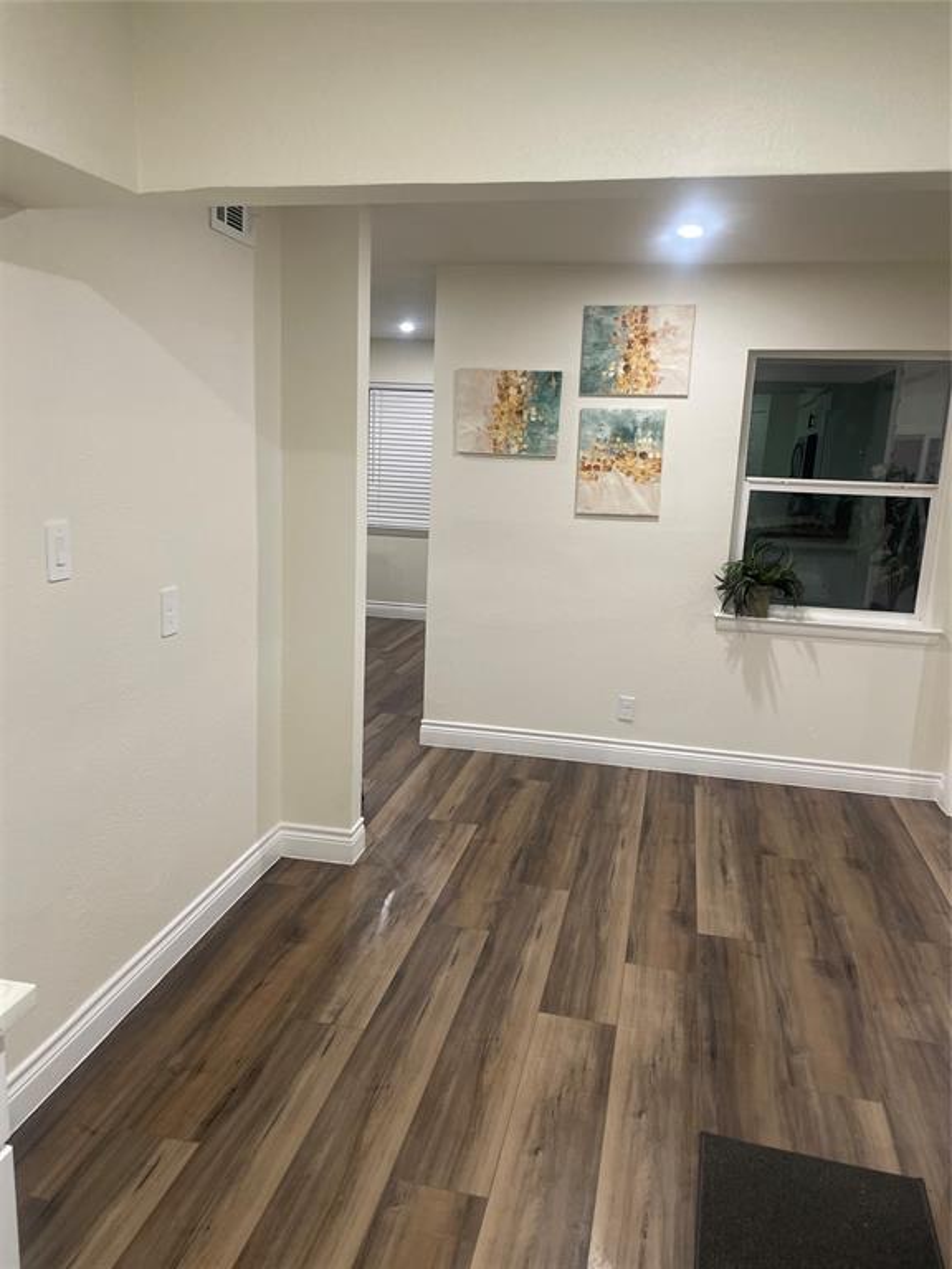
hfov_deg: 53.1
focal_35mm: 26
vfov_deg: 67.3
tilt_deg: -11.5
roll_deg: -2.2
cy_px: 634
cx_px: 476
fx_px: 953
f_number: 1.6
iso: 160
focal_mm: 4.2
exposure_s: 1/60
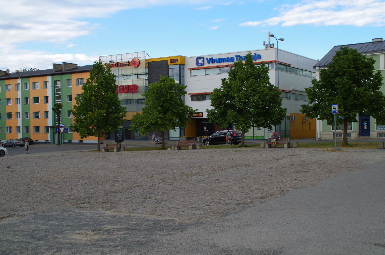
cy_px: 128
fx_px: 523
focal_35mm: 49
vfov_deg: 27.4
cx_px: 192
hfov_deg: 40.4
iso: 250
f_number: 11
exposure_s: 1/125
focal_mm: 33
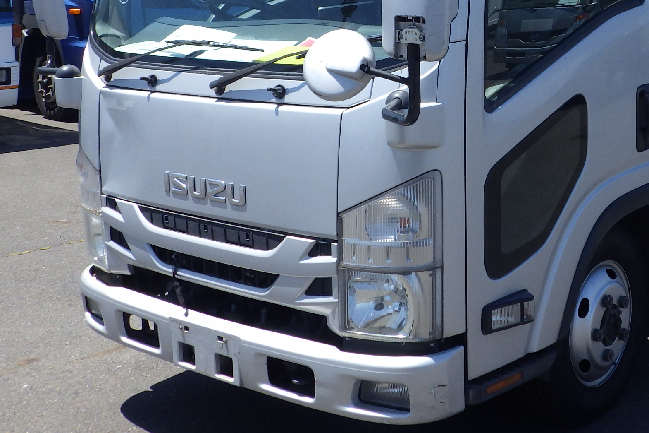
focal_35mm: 57
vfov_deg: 23.1
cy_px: 41
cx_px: 501
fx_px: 1027
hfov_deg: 34.2
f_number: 4.2
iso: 125
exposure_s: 1/640
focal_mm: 5
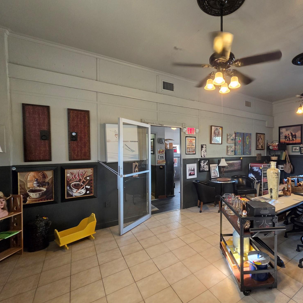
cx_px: 203
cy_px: 155
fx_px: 158
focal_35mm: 16
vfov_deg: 87.4
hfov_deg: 84.2
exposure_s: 1/120
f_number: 1.9
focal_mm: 2.2
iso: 250
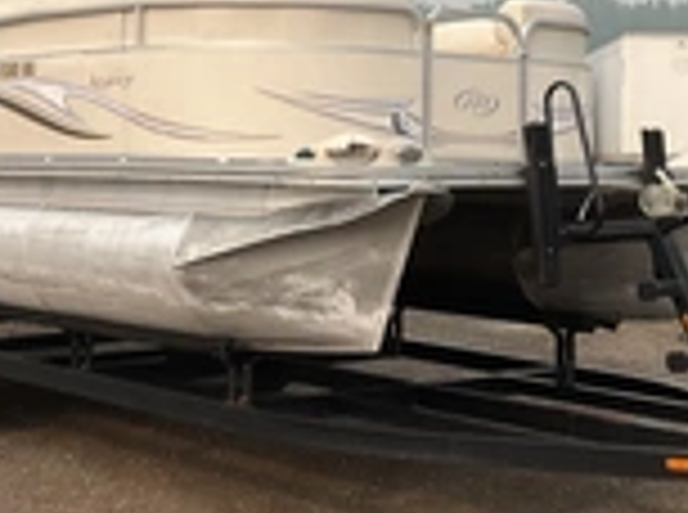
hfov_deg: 25.7
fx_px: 1507
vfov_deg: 18.9
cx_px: 400
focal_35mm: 76
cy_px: 18
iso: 25
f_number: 1.8
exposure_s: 1/1912
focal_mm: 3
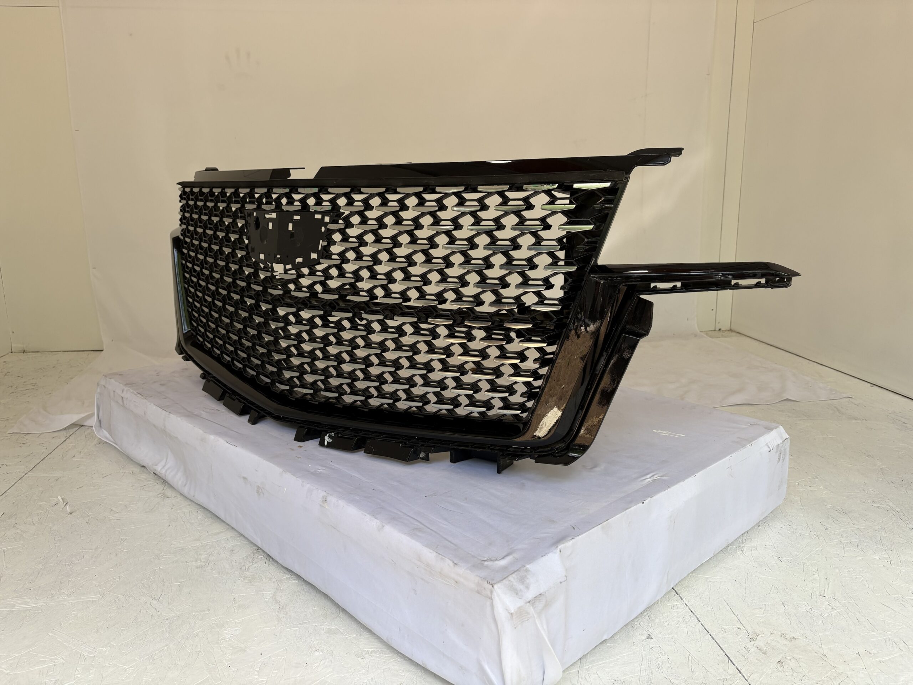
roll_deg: +0.7
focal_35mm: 26
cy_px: 342
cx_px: 456
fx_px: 686
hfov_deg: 67.3
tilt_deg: -12.8
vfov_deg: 53.1
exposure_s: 1/375
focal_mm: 5.96
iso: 50
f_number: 1.6
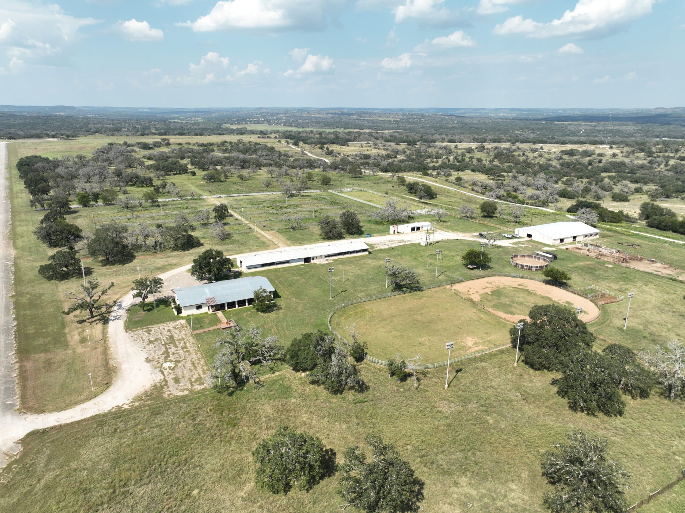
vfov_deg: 56.8
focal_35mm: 24
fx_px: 475
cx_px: 342
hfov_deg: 71.6
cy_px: 256
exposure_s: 1/100
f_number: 2.8
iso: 100
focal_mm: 12.29
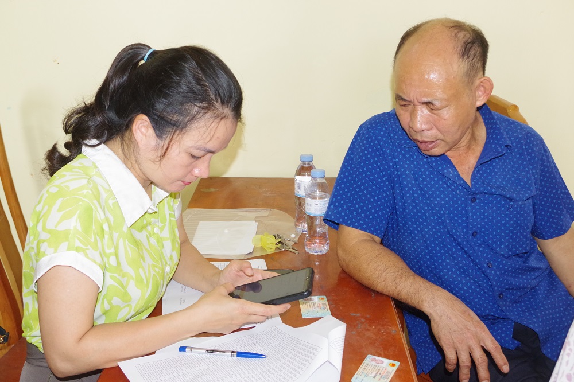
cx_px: 287
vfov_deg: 34.2
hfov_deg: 49.6
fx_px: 622
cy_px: 191
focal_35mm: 39
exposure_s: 1/125
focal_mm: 26.25
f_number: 5.6
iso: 3200
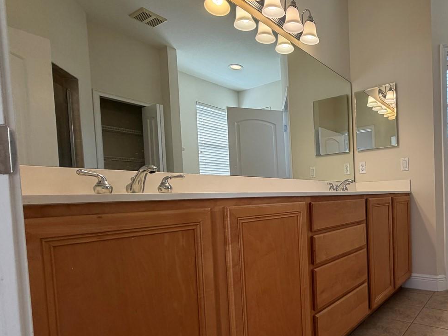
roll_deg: +2.3
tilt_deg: -2.6
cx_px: 344
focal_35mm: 23
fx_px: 298
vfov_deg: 58.1
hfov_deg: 68.4
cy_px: 209
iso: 80
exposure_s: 1/120
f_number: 2.2
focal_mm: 2.22
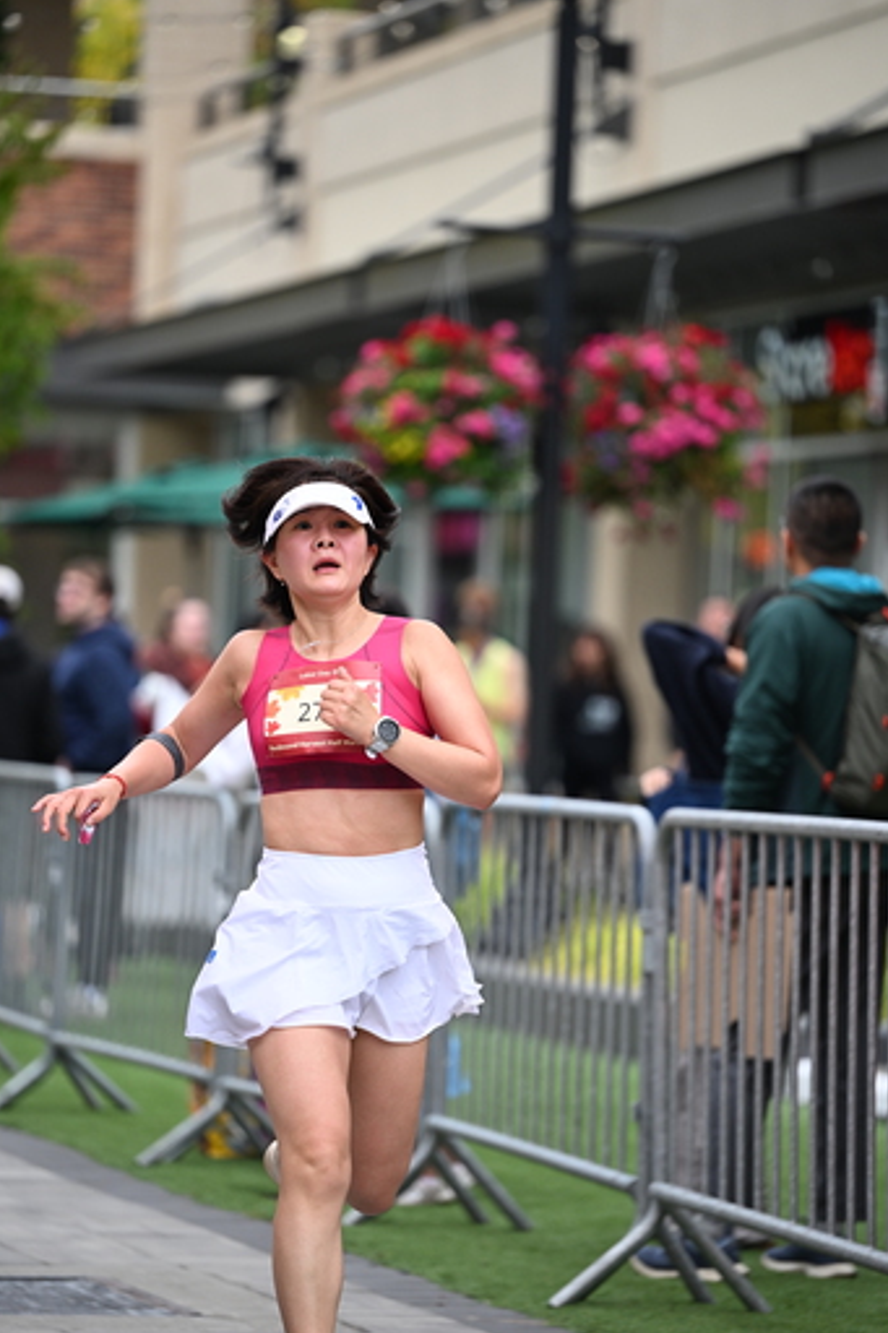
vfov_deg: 12.0
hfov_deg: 8.0
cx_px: 434
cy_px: 659
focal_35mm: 172
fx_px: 6368
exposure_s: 1/2000
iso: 640
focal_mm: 160
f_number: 2.8
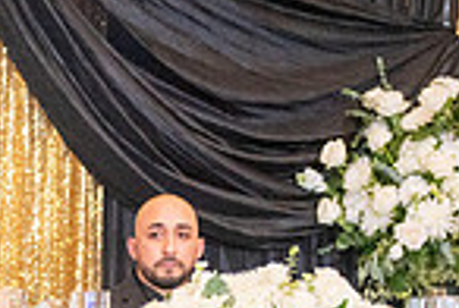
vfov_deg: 6.2
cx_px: -66
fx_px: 2785
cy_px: 586
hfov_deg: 9.3
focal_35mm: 218
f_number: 2.8
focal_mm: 55
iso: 1600
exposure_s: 1/160
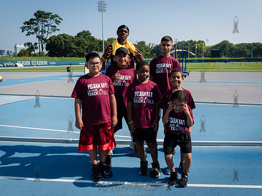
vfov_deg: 45.2
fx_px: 235
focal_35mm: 31
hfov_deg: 58.4
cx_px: 131
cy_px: 81
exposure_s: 1/1250
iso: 400
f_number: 5.6
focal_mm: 24
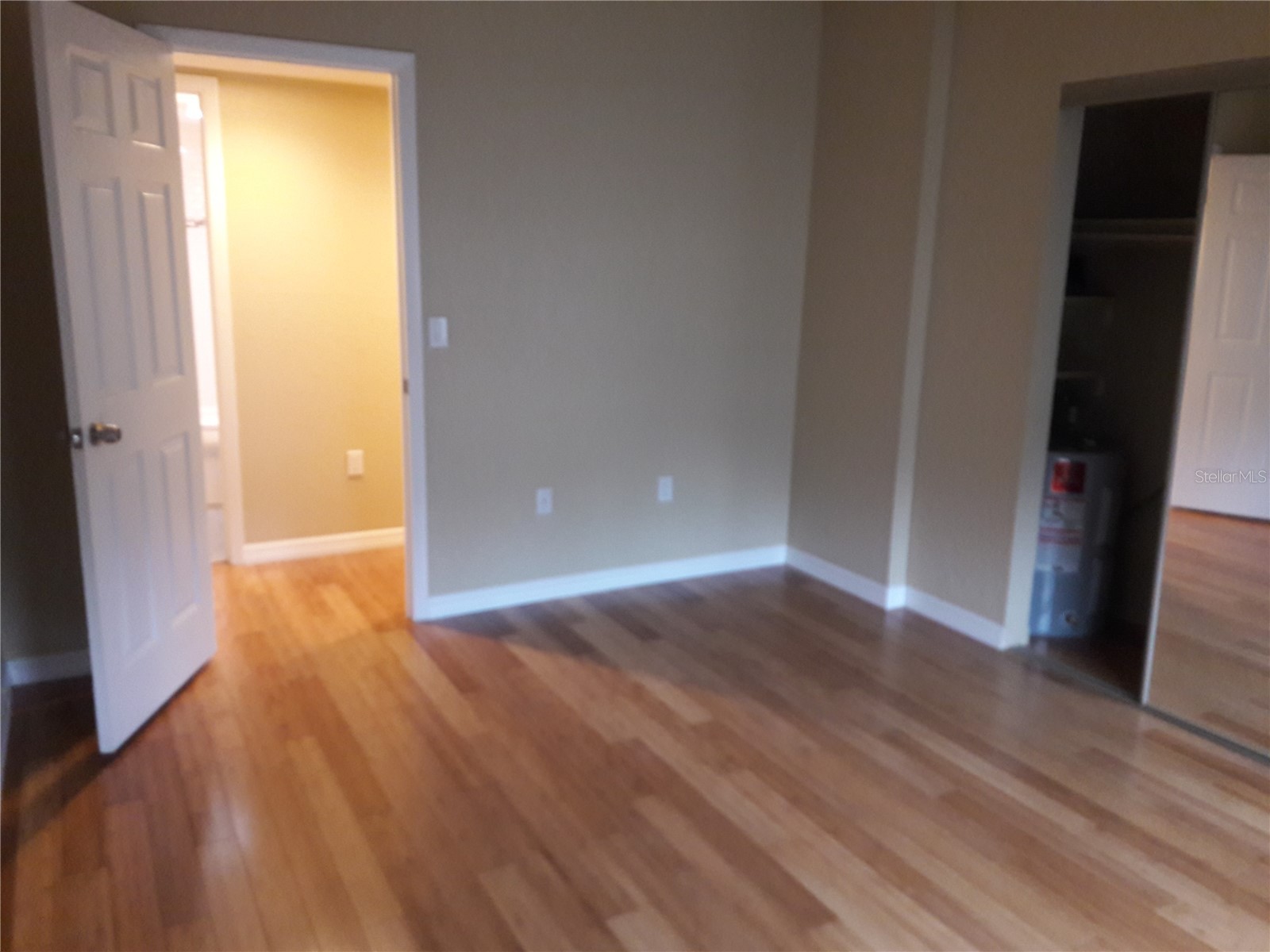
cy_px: 476
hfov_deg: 63.4
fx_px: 1027
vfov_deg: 49.7
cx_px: 635
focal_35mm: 28
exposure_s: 1/24
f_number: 1.9
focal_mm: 3.7
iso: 160
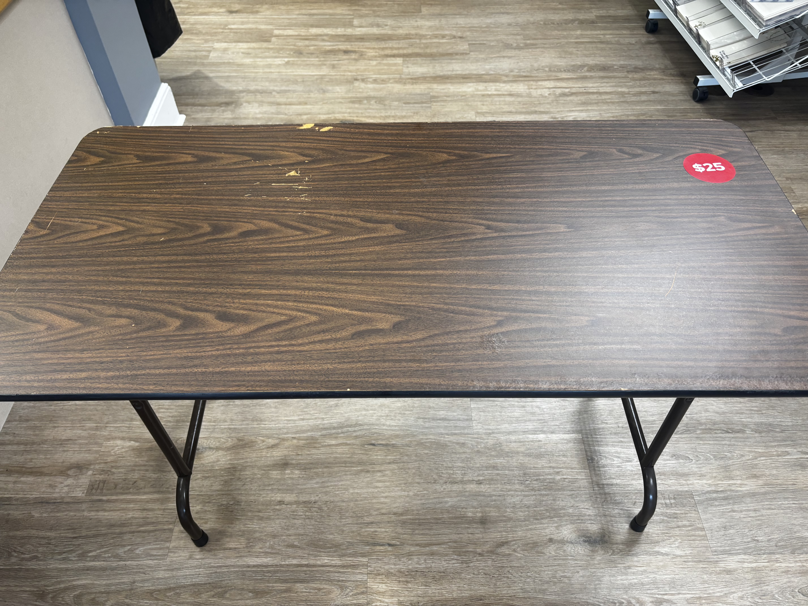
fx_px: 607
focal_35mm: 26
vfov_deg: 53.1
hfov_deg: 67.3
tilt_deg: -48.6
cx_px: 404
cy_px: 303
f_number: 1.6
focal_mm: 5.96
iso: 125
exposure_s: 1/60
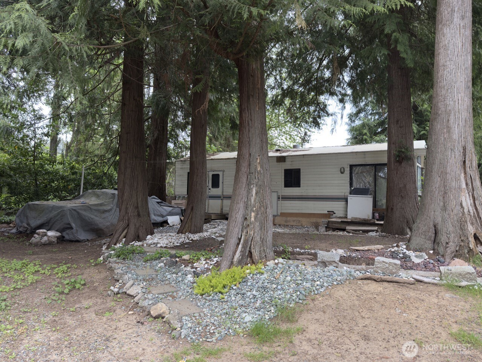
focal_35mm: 24
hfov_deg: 71.6
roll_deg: -1.7
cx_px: 241
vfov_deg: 56.8
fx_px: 334
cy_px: 181
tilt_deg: +2.7
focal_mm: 6.76
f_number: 1.78
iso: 125
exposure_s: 1/144
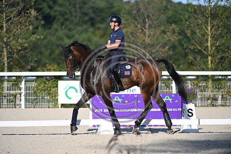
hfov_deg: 6.6
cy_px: 77
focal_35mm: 310
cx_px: 116
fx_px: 1990
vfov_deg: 4.4
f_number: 4.5
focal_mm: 310
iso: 360
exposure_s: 1/1600
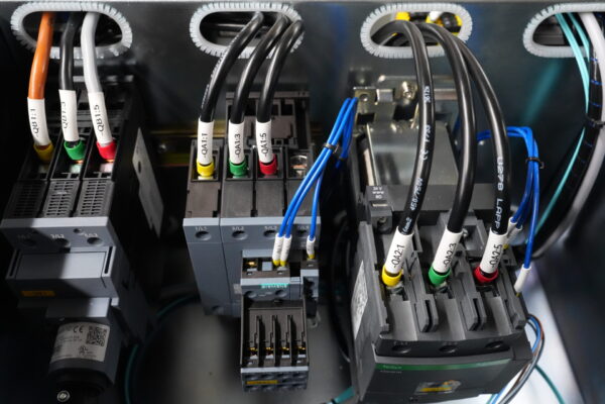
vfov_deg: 40.0
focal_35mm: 33
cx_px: 302
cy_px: 202
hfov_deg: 57.2
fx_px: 555
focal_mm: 33
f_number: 8
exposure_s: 1/40
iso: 8000
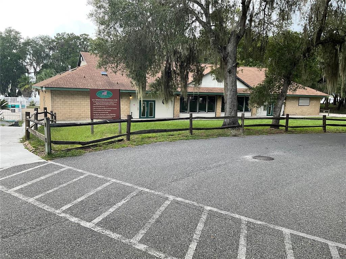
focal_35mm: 29
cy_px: 130
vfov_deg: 48.2
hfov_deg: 61.7
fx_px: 290
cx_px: 173
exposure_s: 1/197
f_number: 1.8
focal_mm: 3
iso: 16
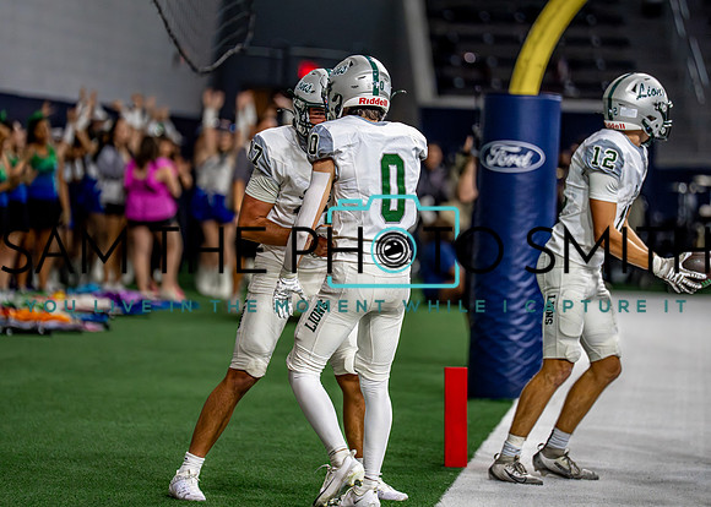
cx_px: 345
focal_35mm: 241
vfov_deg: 6.0
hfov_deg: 8.4
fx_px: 4856
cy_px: 219
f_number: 2.8
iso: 4000
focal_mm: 197
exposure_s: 1/1600
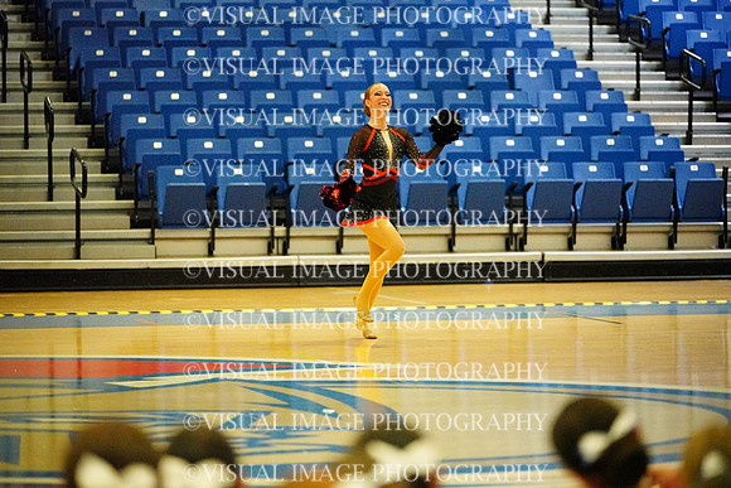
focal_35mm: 150
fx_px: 3046
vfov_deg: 9.2
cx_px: 366
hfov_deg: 13.7
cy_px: 244
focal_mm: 150
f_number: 2.8
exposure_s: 1/1600
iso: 25600
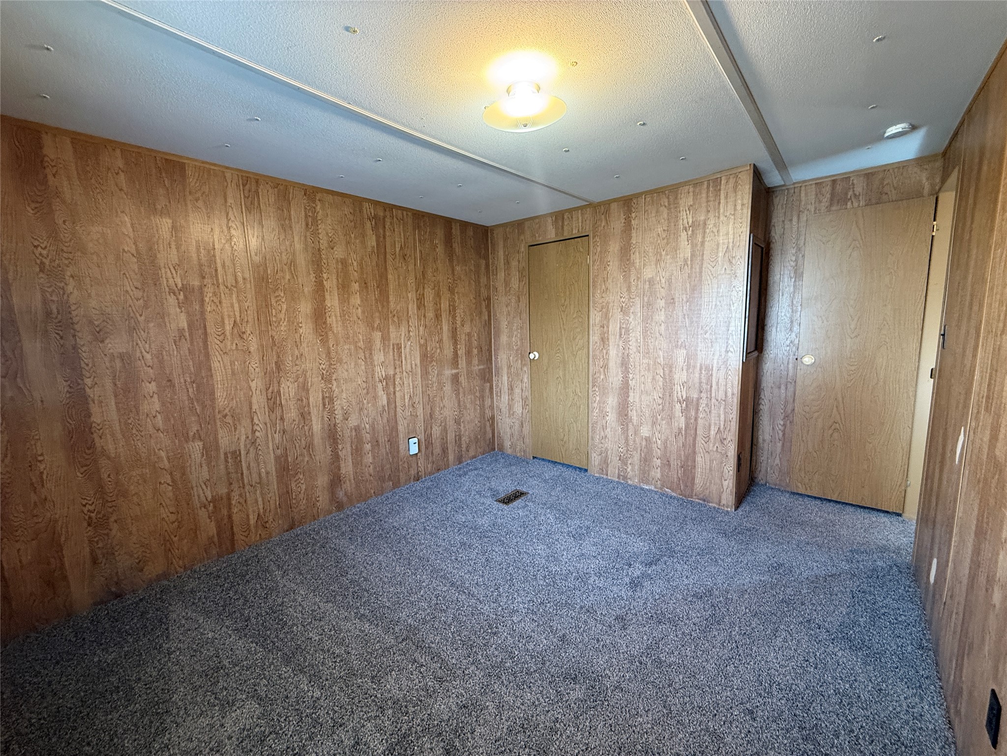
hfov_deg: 102.1
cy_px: 378
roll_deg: +1.6
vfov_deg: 85.7
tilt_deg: -8.0
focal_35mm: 14
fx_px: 407
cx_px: 504
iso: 320
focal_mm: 2.22
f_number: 2.2
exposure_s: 1/60
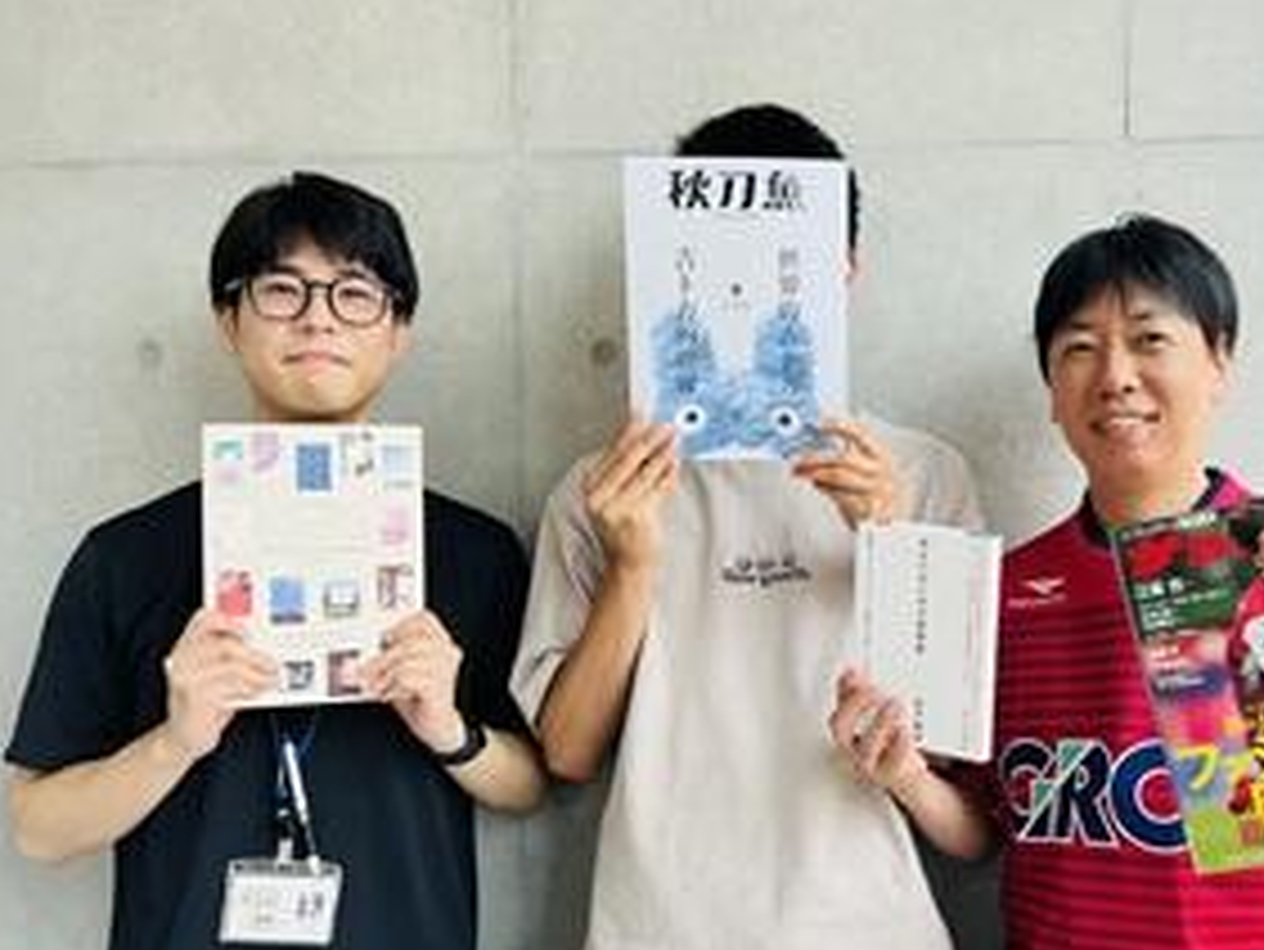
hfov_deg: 49.7
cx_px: 783
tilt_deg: -1.6
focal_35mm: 37
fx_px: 1352
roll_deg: +0.4
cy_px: 522
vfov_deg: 38.7
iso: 50
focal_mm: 5.7
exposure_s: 1/692
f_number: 1.5
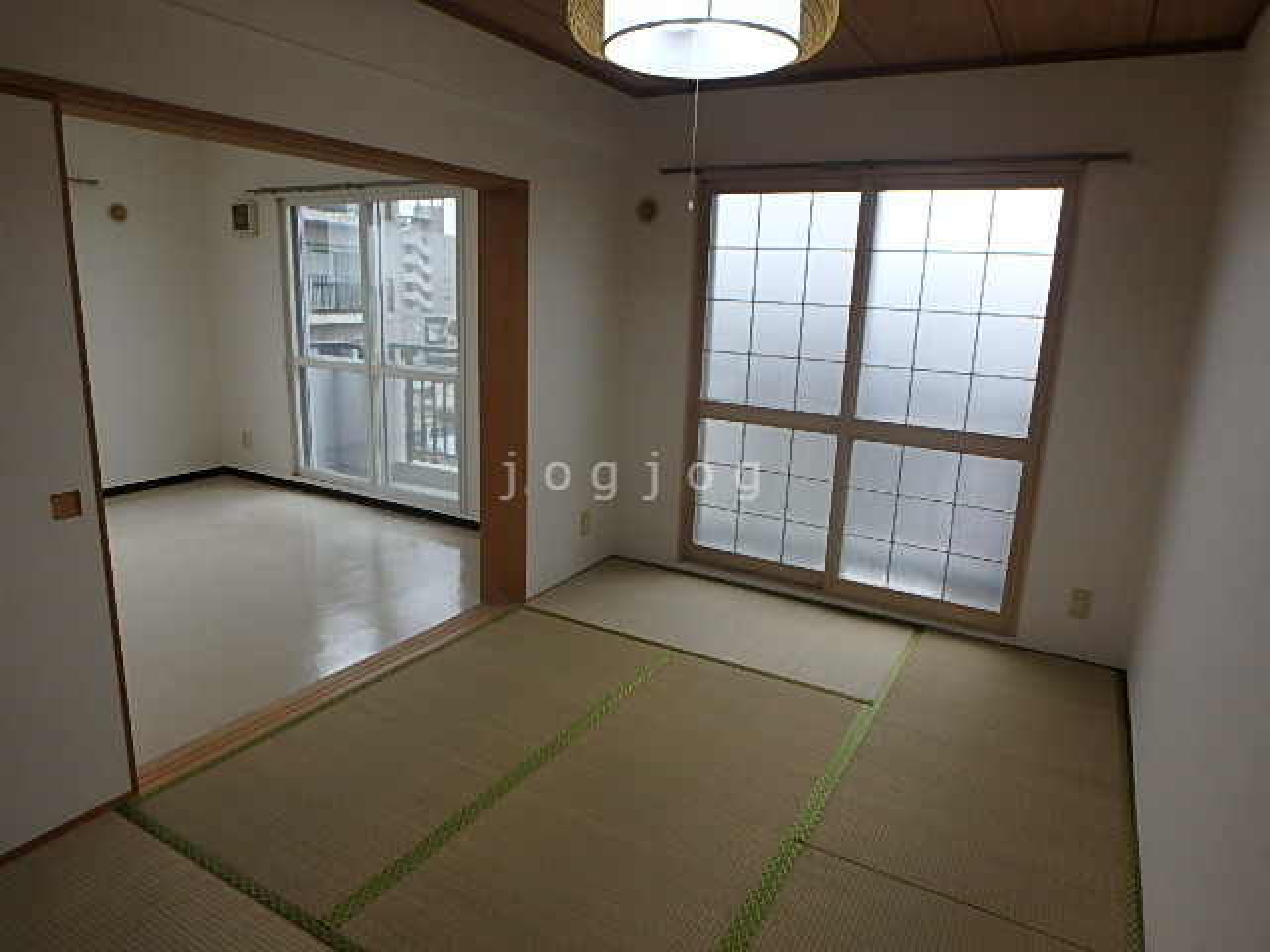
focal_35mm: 21
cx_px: 635
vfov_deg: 63.4
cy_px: 476
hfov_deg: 79.0
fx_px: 770
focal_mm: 3.7
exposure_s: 1/60
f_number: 3.5
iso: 160
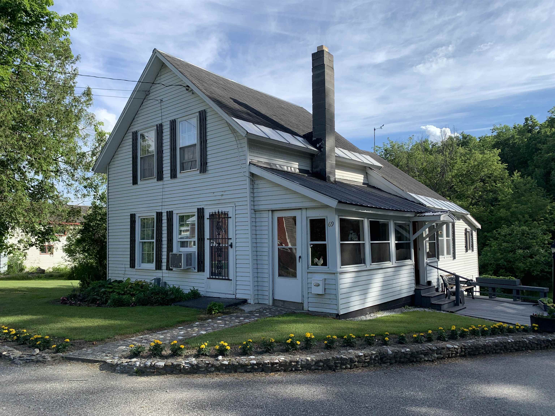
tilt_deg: +3.8
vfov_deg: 53.1
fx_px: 417
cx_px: 278
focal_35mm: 26
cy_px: 208
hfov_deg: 67.3
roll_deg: +0.8
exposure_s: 1/1513
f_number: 1.8
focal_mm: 4.25
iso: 25
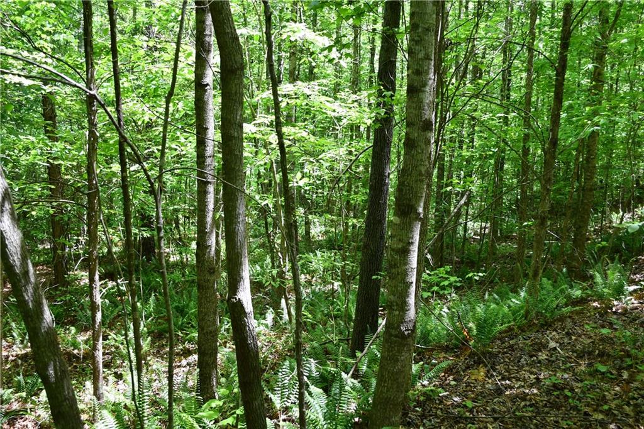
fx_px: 644
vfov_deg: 36.8
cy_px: 214
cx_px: 322
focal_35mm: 36
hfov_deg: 53.1
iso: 500
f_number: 3.5
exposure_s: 1/250
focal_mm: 18
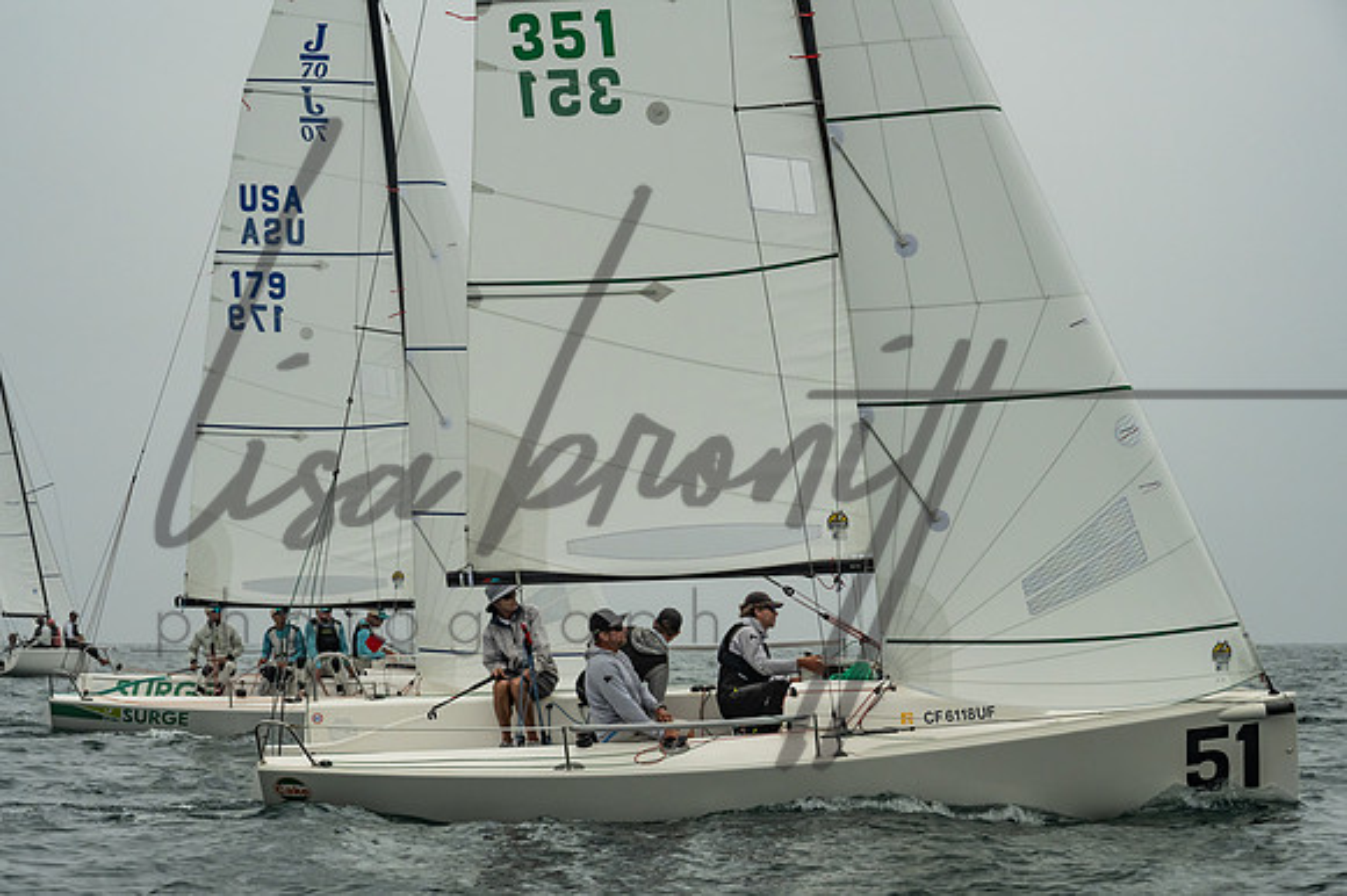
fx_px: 4002
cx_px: 599
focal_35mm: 107
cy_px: 505
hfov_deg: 19.1
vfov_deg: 12.8
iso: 800
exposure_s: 1/3200
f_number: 9
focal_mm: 91
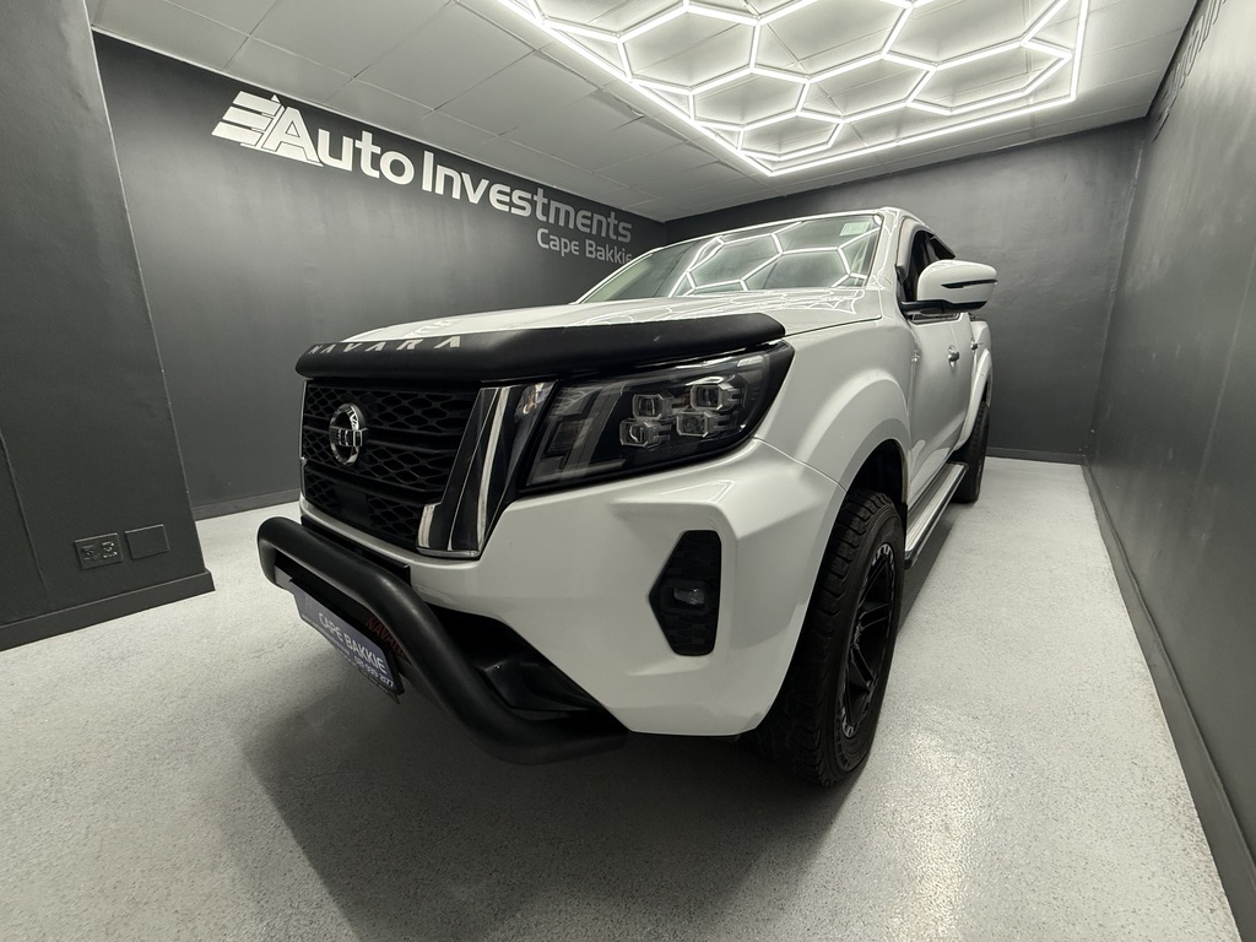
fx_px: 508
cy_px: 471
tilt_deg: -12.2
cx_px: 628
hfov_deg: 102.1
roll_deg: +1.3
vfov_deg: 85.7
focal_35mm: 14
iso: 320
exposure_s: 1/100
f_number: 2.2
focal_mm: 2.22
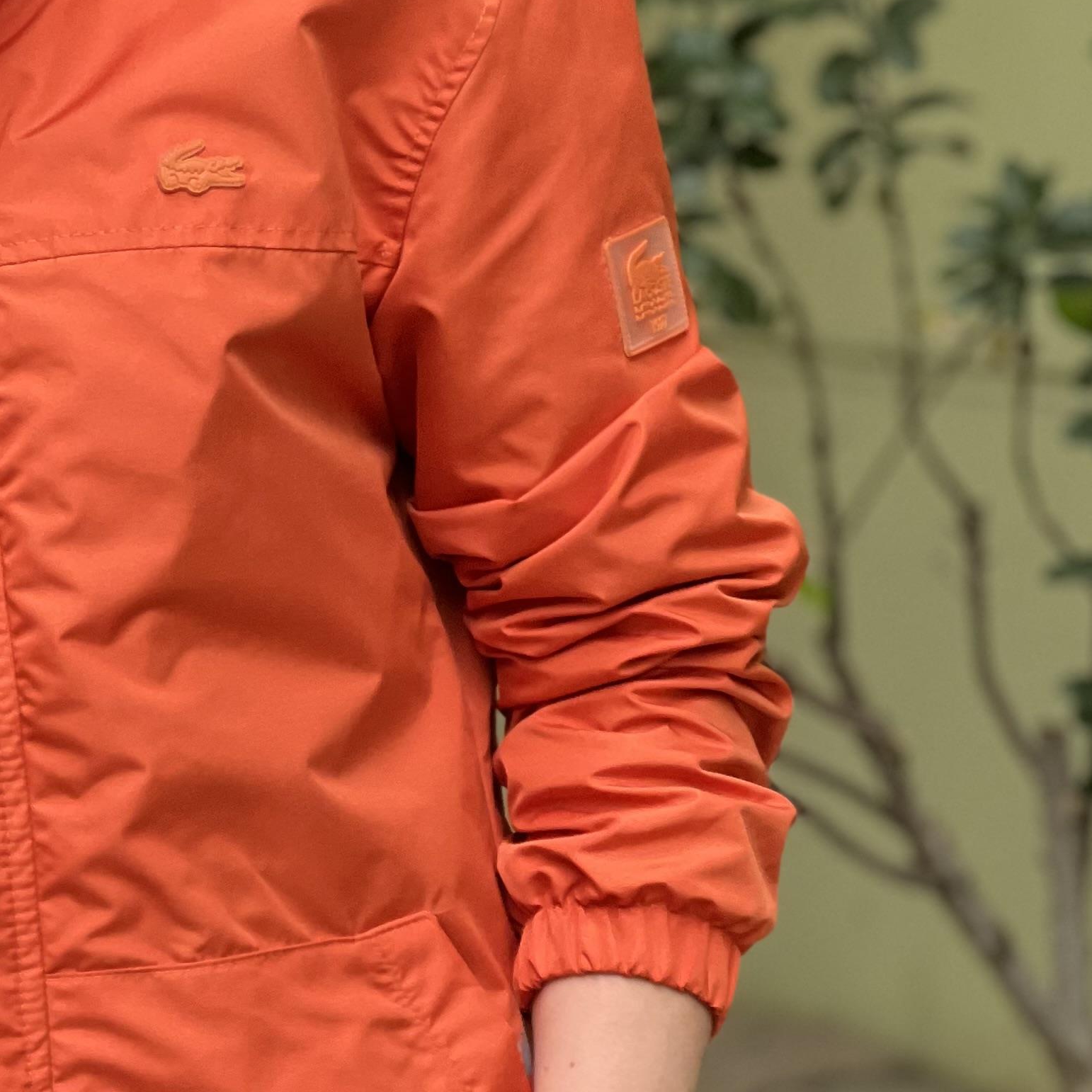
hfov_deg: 9.8
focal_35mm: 178
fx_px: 6353
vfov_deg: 9.8
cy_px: 401
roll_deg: +3.3
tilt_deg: -4.7
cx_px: 50
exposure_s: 1/121
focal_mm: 9
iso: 200
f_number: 2.8
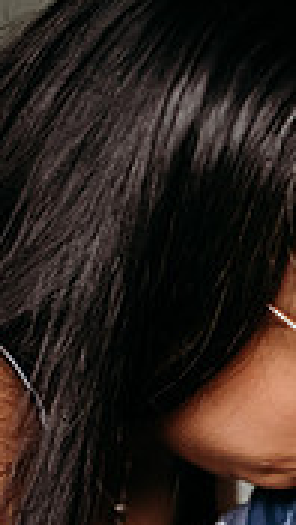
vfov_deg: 15.6
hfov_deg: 8.9
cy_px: 573
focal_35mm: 134
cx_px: 413
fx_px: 1870
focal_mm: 50
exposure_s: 1/800
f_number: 2.8
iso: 1600
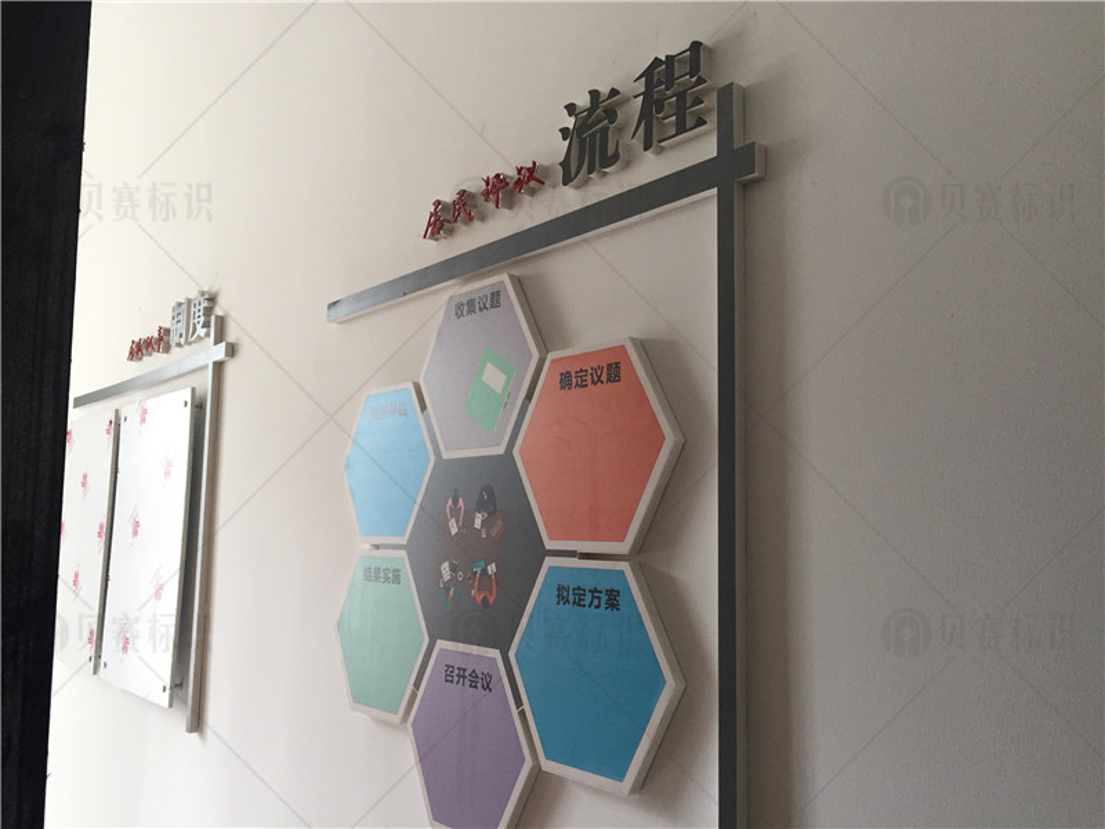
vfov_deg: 48.2
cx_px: 552
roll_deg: -2.0
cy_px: 414
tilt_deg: +8.0
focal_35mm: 29
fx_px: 926
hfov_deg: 61.7
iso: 64
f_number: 2.2
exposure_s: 1/33
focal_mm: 4.15
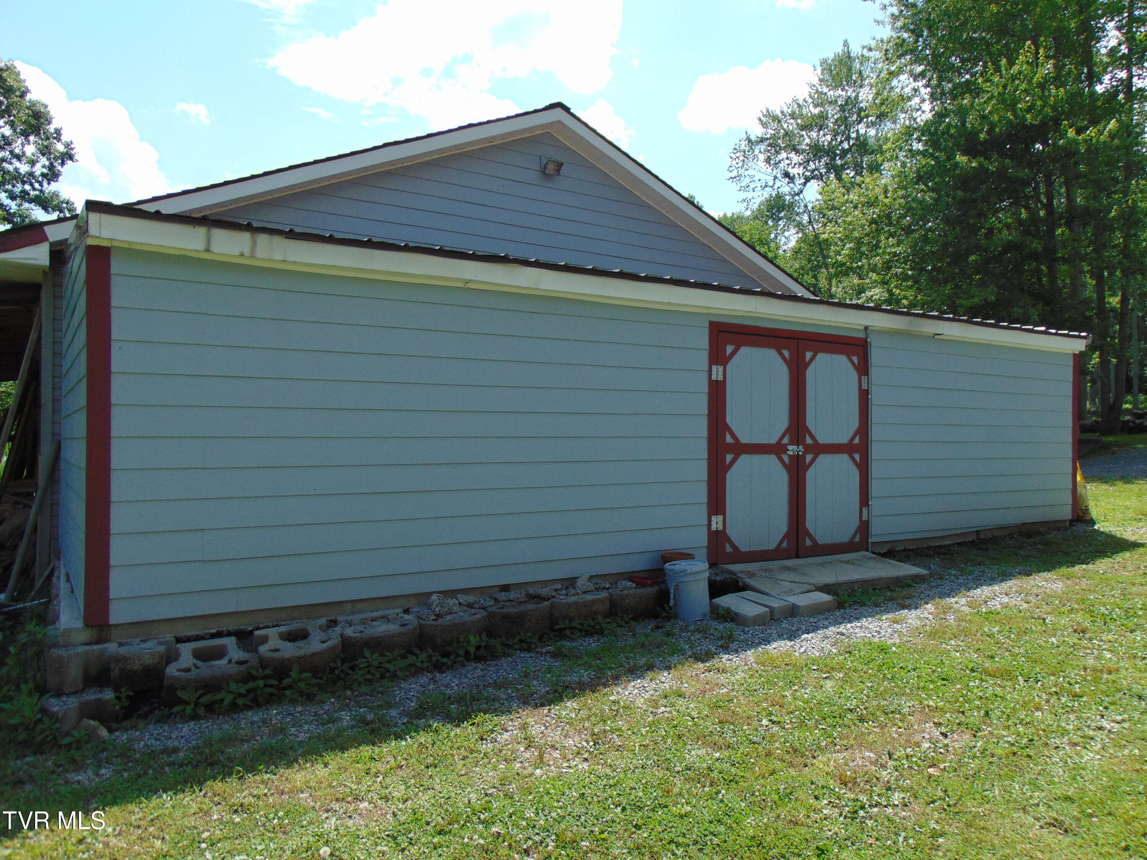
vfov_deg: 54.9
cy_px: 430
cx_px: 574
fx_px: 828
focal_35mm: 25
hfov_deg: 69.4
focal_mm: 4.5
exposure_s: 1/800
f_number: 3
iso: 80
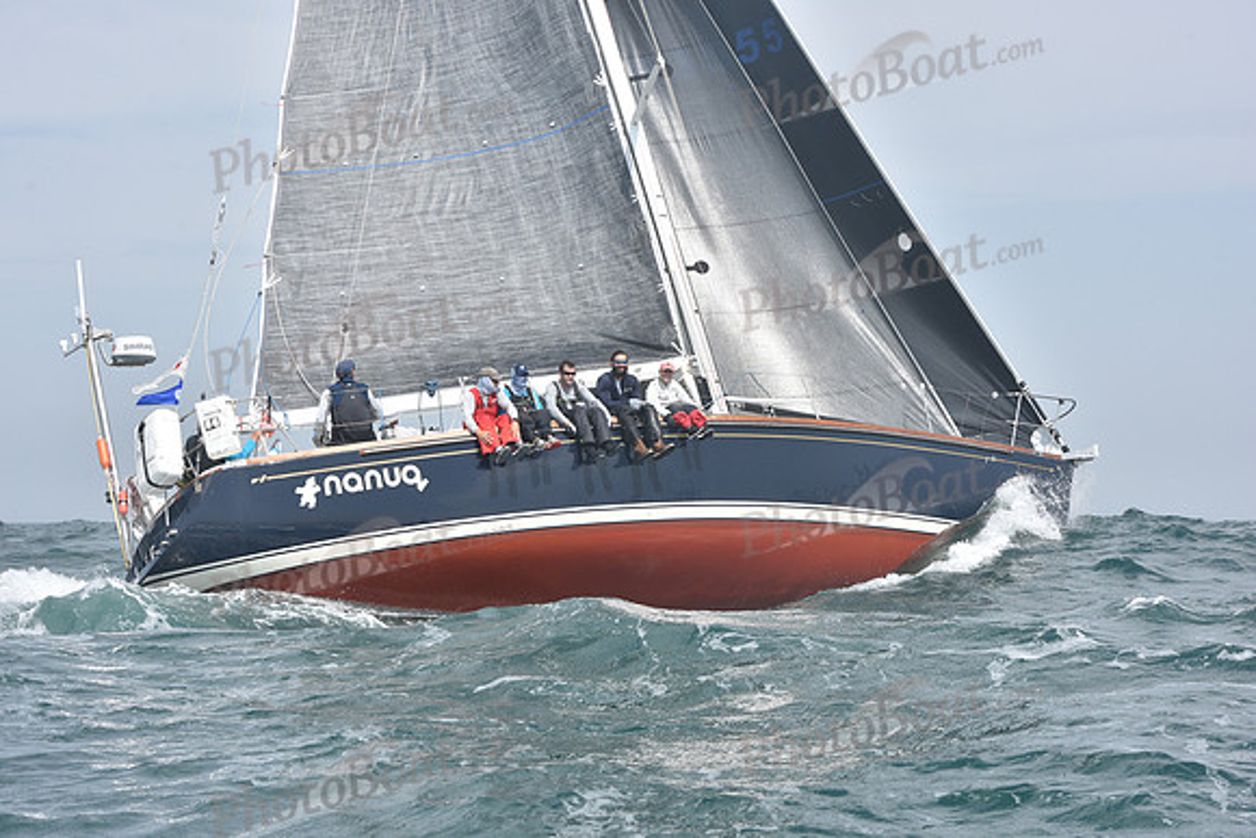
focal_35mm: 70
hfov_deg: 28.8
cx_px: 628
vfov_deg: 19.5
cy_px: 419
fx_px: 2443
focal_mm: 70
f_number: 11
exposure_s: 1/800
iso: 320
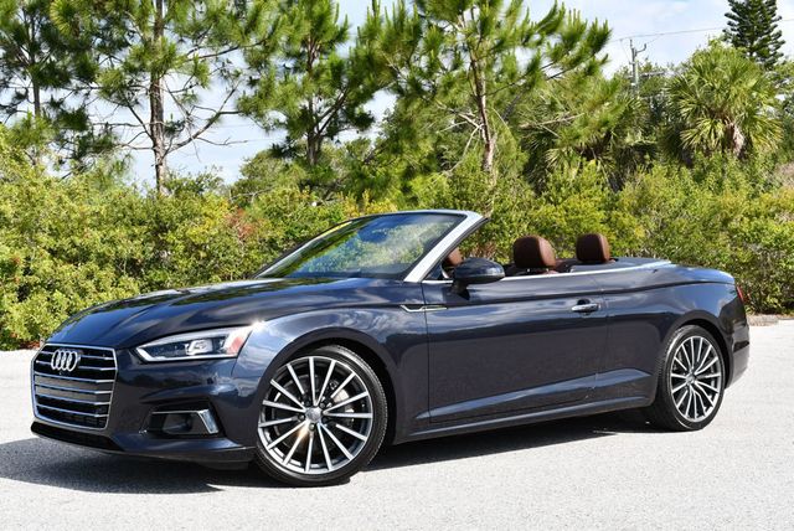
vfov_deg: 26.0
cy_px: 266
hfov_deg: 38.2
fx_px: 1148
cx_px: 397
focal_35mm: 52
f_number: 8
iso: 180
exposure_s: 1/250
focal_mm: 26
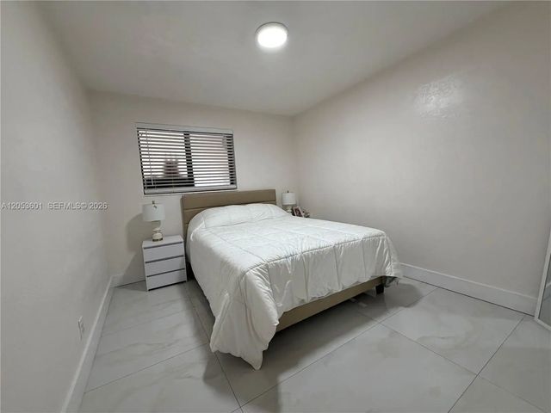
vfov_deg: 85.7
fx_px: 223
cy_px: 206
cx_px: 276
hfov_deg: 102.1
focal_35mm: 14
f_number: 2.2
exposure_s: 1/105
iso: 320
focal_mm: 2.22
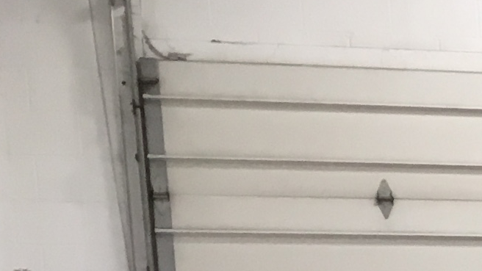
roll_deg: +0.9
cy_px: 716
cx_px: 1142
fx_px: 2147
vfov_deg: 6.7
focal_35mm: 168
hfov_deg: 10.9
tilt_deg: -8.7
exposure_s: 1/30
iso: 50
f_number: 2.4
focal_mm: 3.3
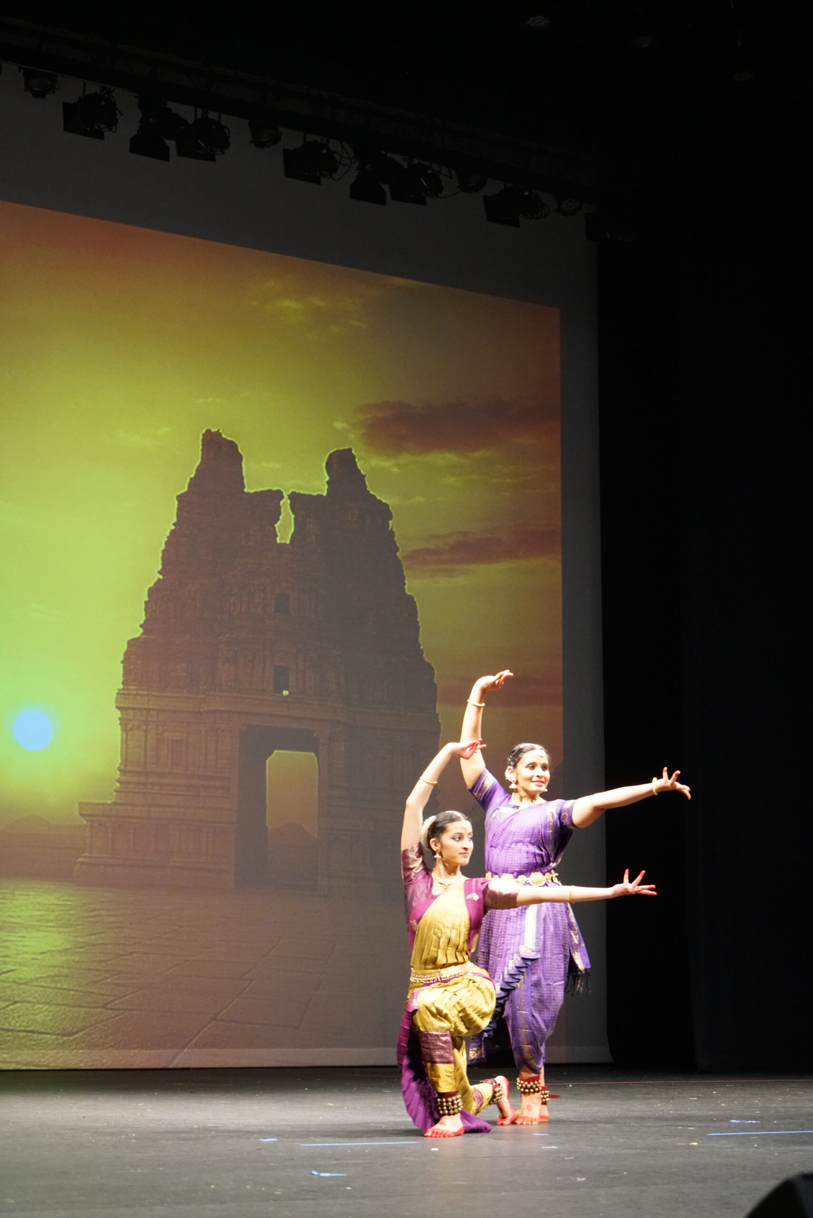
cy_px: 609
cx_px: 406
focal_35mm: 70
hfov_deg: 19.5
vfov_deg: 28.8
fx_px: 2370
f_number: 5.6
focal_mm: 70
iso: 6400
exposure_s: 1/100
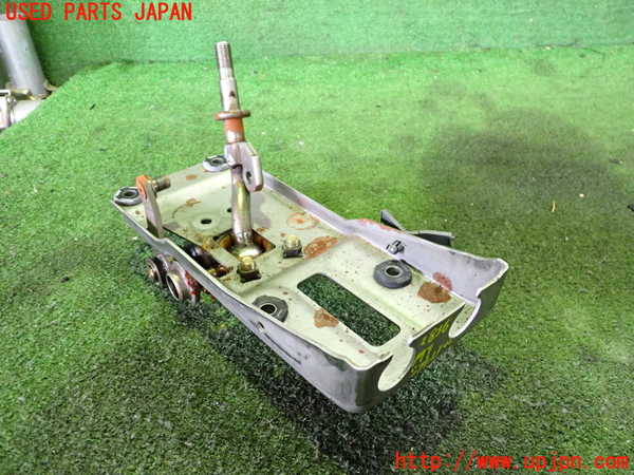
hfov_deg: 60.0
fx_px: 549
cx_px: 317
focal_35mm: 30
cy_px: 238
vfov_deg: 46.8
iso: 640
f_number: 2.3
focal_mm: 5.4
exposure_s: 1/40
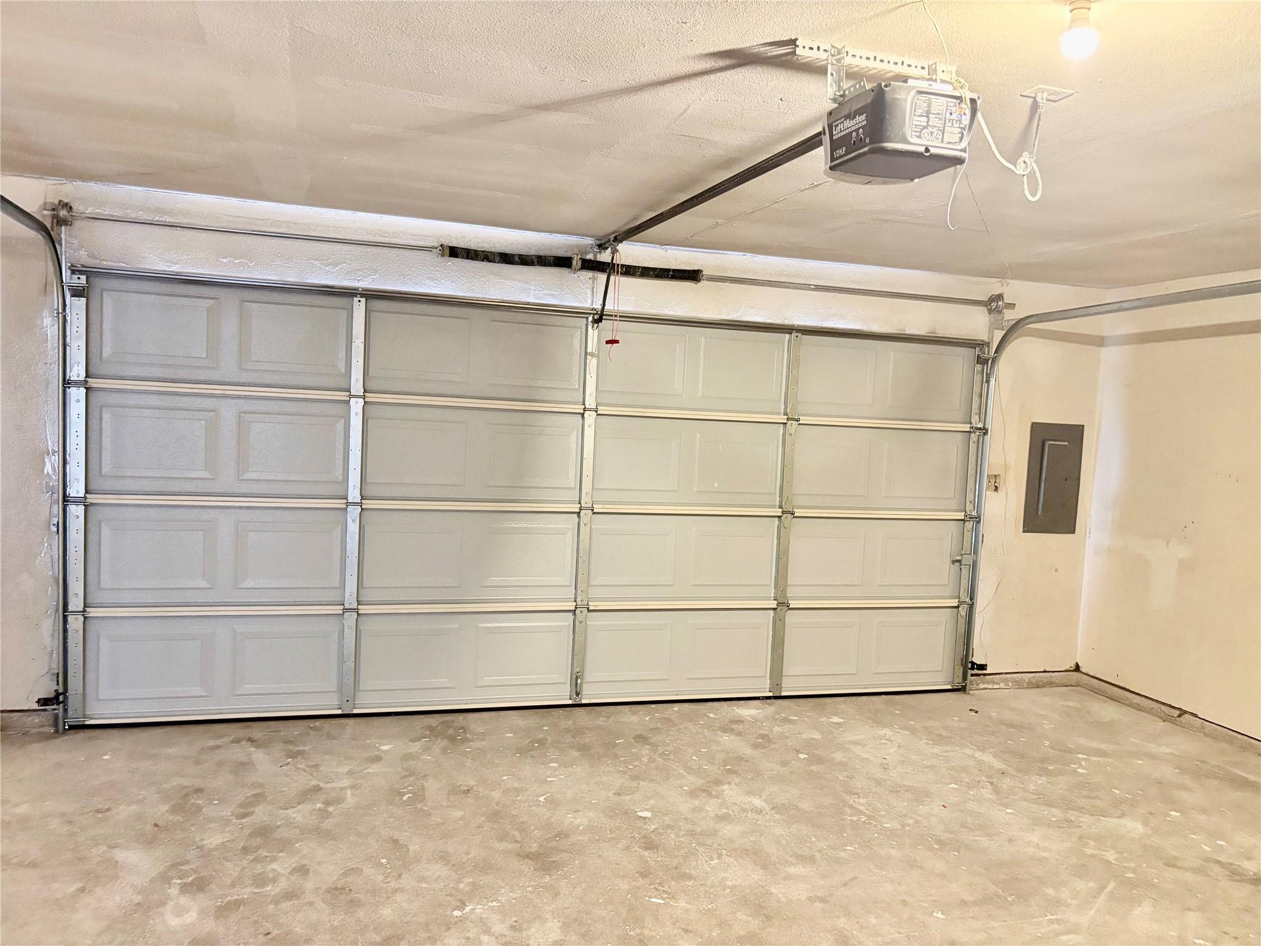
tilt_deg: -4.5
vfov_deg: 53.1
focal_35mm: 26
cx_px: 630
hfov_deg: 67.3
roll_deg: -3.0
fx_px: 947
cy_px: 473
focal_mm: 5.96
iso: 500
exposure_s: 1/40
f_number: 1.6
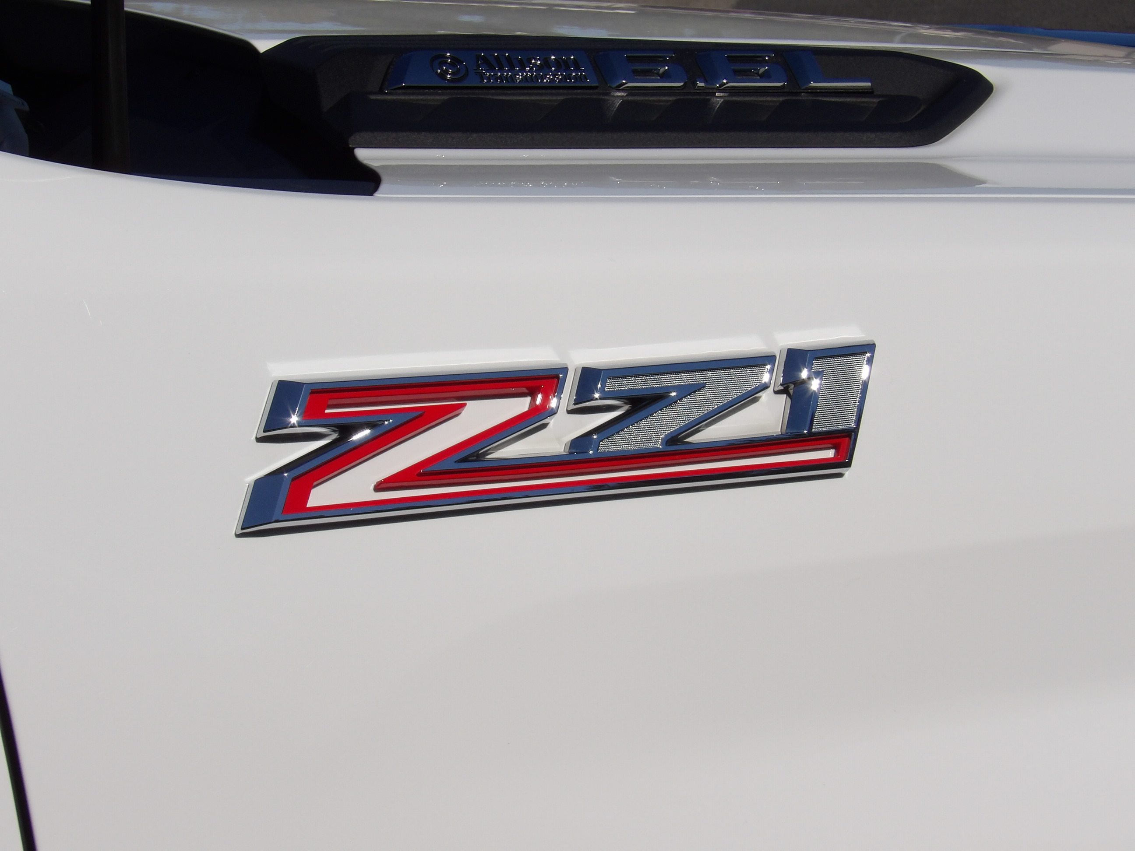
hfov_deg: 16.3
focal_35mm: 121
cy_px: 426
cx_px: 568
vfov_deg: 12.2
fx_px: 3967
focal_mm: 21.7
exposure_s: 1/835
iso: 100
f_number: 7.3
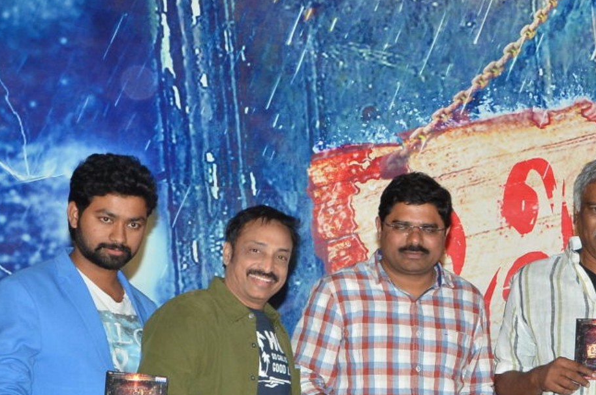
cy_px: 464
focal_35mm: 130
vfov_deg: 10.3
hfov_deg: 15.3
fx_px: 2152
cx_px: 661
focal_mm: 35
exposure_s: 1/125
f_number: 6.3
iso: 1250
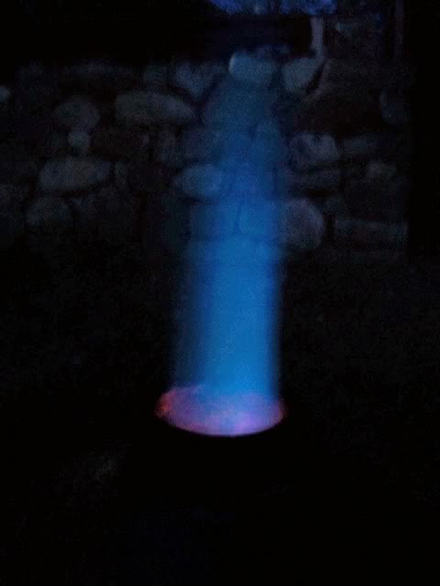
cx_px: 220
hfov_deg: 40.7
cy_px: 293
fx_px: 593
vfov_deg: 52.6
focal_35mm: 35
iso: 80
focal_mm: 6
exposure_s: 2
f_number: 5.6
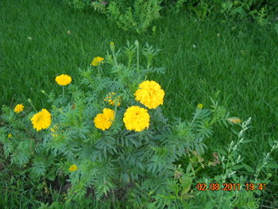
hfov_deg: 45.7
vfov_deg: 35.2
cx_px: 139
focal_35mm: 41
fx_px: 329
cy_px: 104
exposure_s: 1/30
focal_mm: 6.72
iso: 250
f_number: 3.1
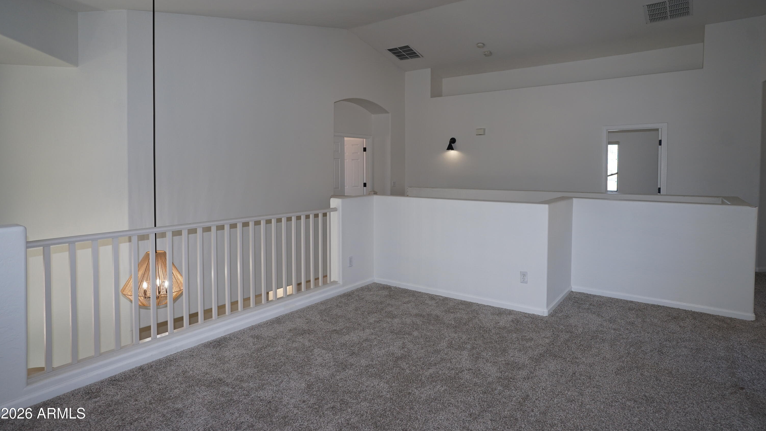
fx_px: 427
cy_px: 181
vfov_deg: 53.3
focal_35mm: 21
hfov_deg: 83.8
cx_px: 383
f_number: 4
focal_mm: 20
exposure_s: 1/160
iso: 400
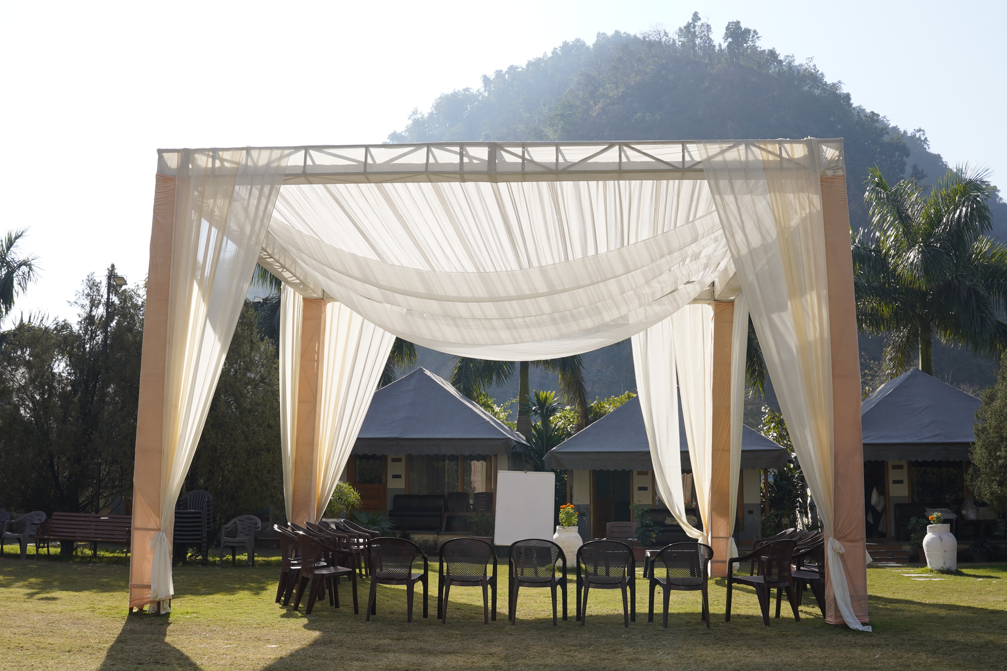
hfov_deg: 53.1
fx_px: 1007
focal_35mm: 36
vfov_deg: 36.9
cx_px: 504
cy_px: 336
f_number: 10
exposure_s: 1/160
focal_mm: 24
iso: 160
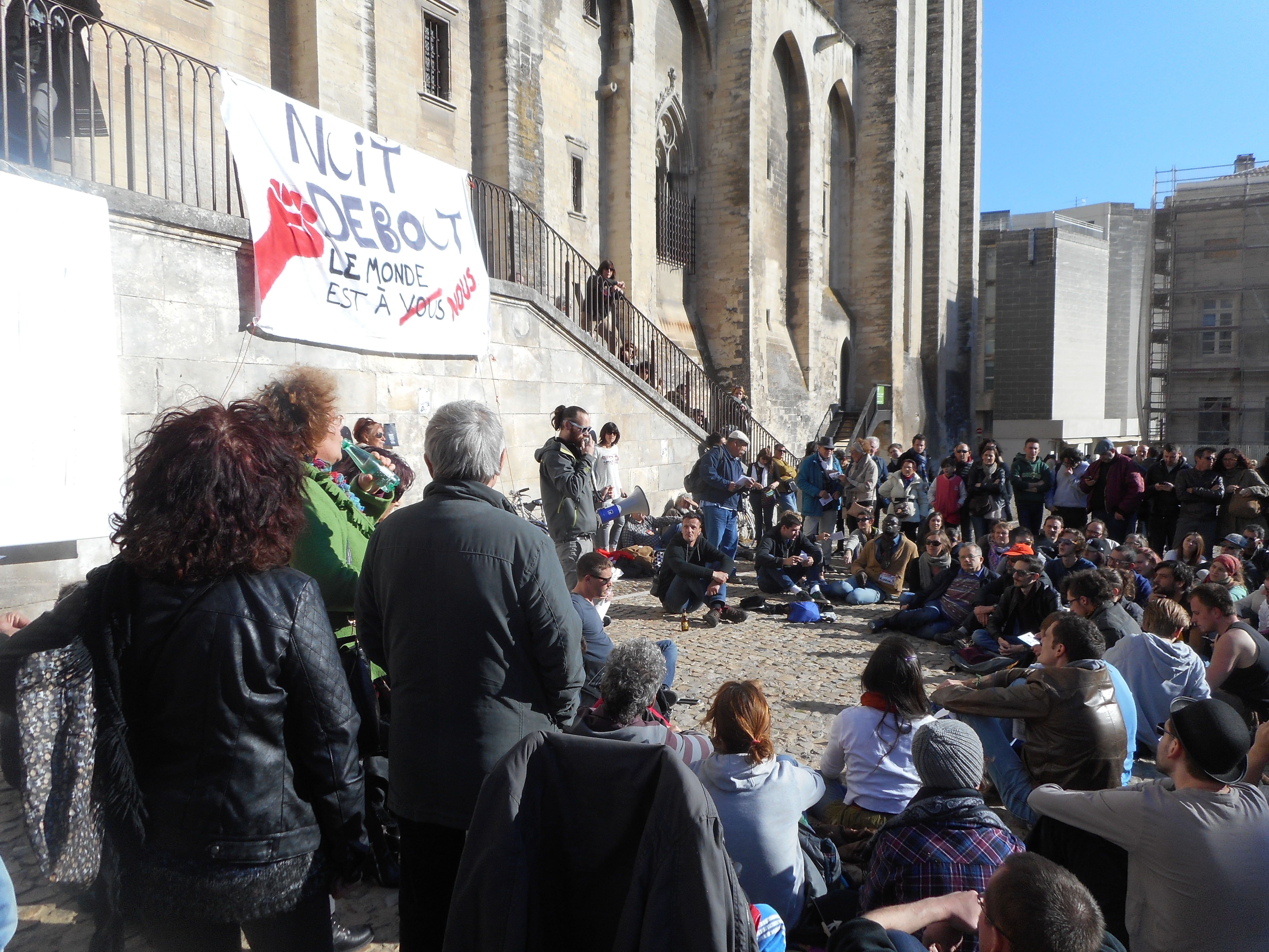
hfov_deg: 69.4
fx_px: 916
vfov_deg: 54.9
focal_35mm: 25
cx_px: 634
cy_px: 476
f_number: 3.7
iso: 80
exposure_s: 1/640
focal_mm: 4.5
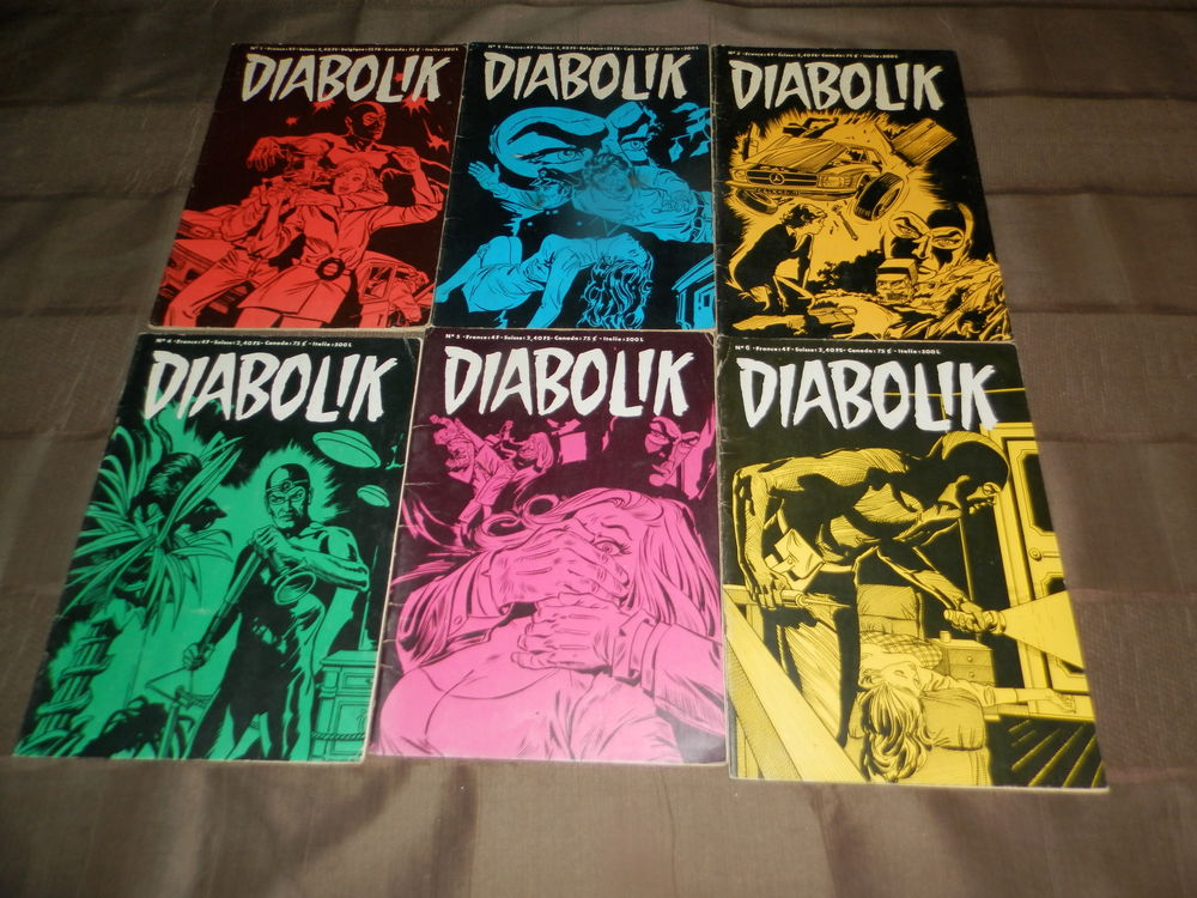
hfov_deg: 69.4
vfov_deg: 54.9
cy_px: 449
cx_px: 598
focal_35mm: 25
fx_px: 864
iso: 100
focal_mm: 4.5
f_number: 8.7
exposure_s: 1/30
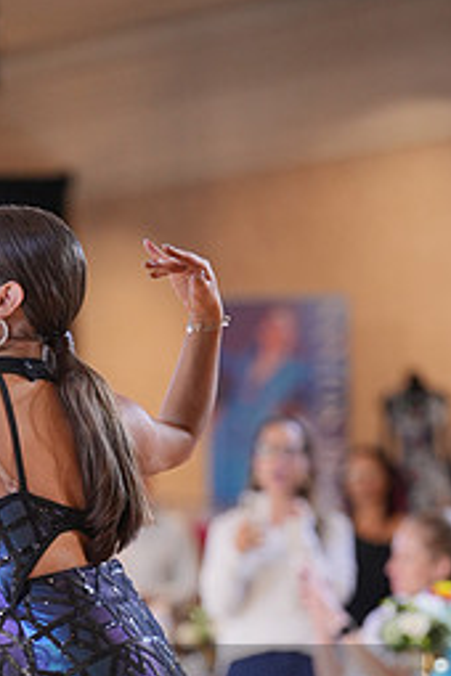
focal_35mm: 205
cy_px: 734
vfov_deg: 9.9
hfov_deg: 6.7
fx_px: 3852
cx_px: 57
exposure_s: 1/500
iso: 1600
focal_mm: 90
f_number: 2
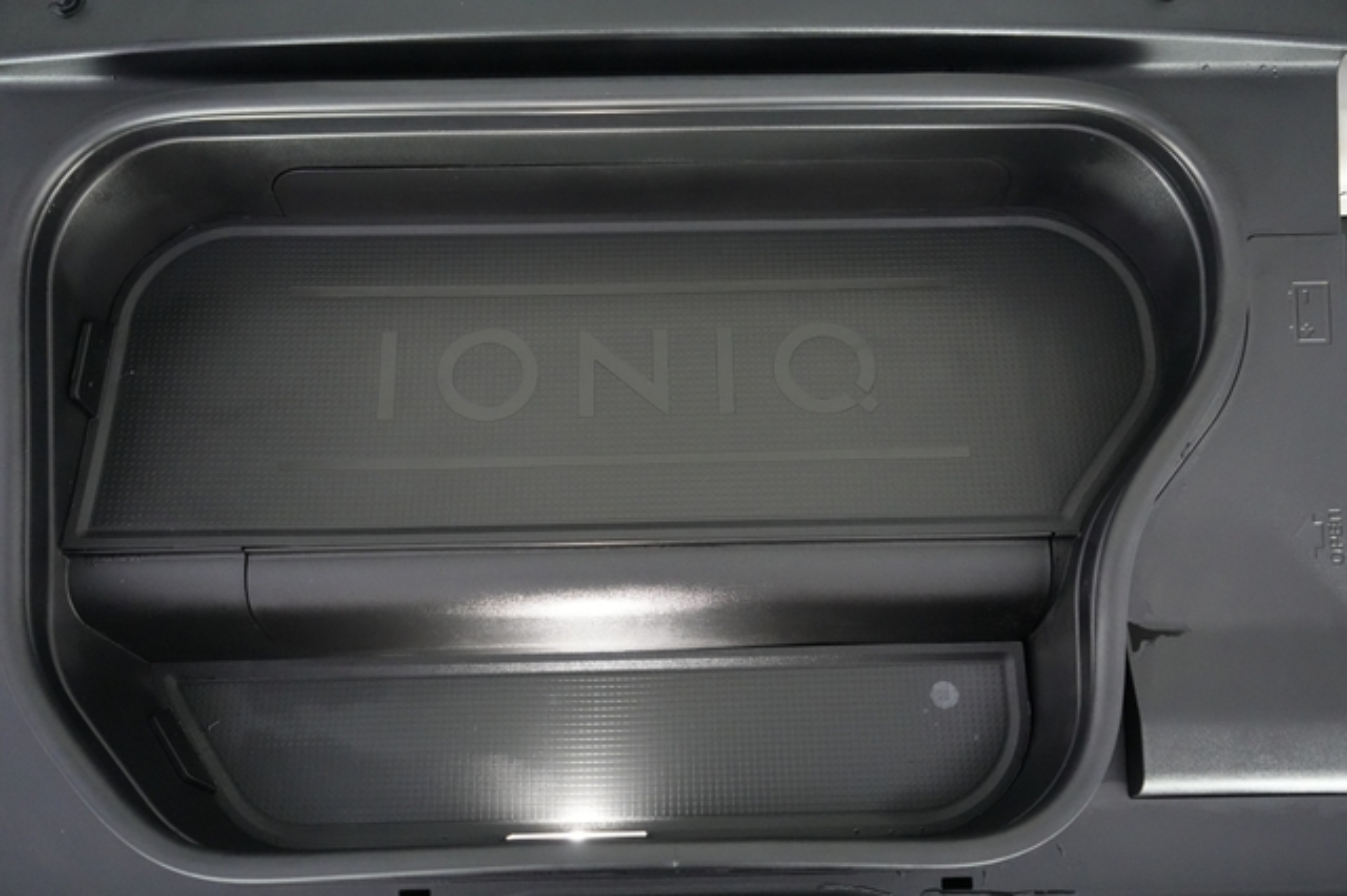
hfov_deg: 65.5
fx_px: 1047
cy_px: 448
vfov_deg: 46.4
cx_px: 674
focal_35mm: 28
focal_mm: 28
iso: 10000
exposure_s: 1/160
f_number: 2.8
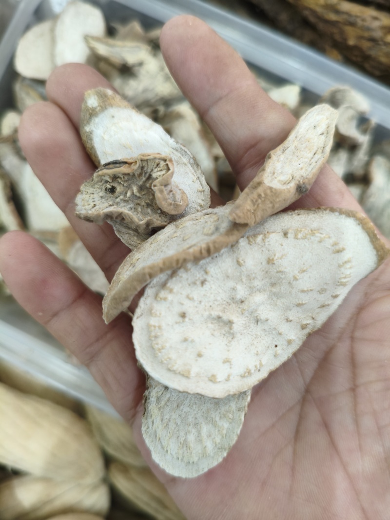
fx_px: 391
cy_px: 260
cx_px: 195
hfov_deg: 53.1
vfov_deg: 67.3
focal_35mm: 26
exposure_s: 1/50
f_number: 1.5
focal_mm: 4.94
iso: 640
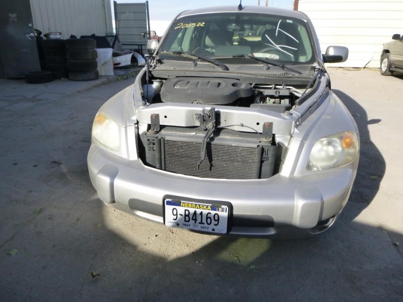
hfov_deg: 69.4
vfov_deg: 54.9
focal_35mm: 25
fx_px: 291
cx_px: 202
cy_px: 151
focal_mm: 4.5
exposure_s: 1/400
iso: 160
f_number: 3.9
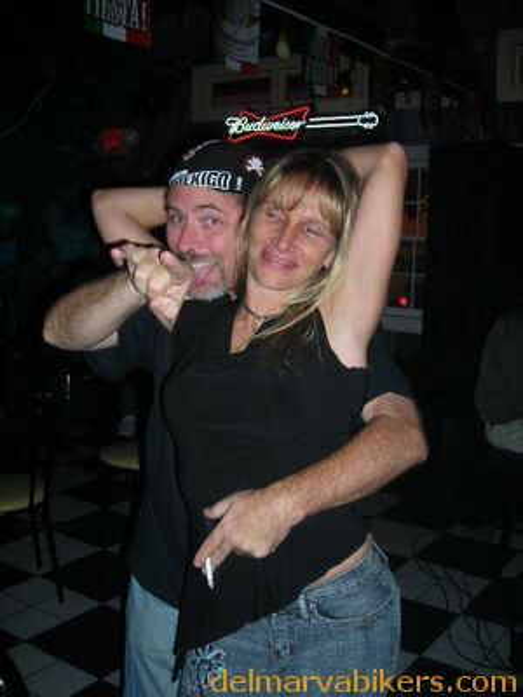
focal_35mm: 38
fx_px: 766
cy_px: 348
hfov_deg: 37.7
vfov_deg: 49.0
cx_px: 262
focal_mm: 6.3
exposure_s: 1/60.1
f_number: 3.2
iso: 79
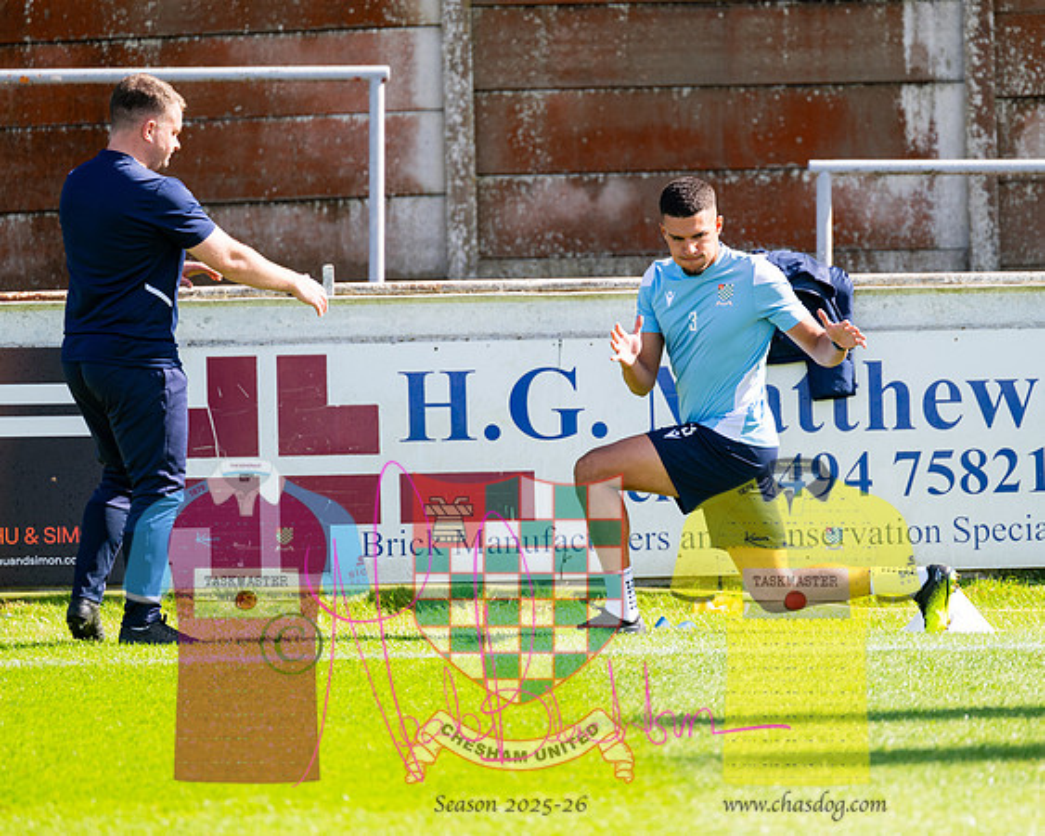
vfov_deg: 4.8
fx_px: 9960
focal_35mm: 322
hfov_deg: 6.0
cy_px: 419
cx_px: 604
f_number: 4
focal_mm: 280
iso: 400
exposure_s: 1/1250
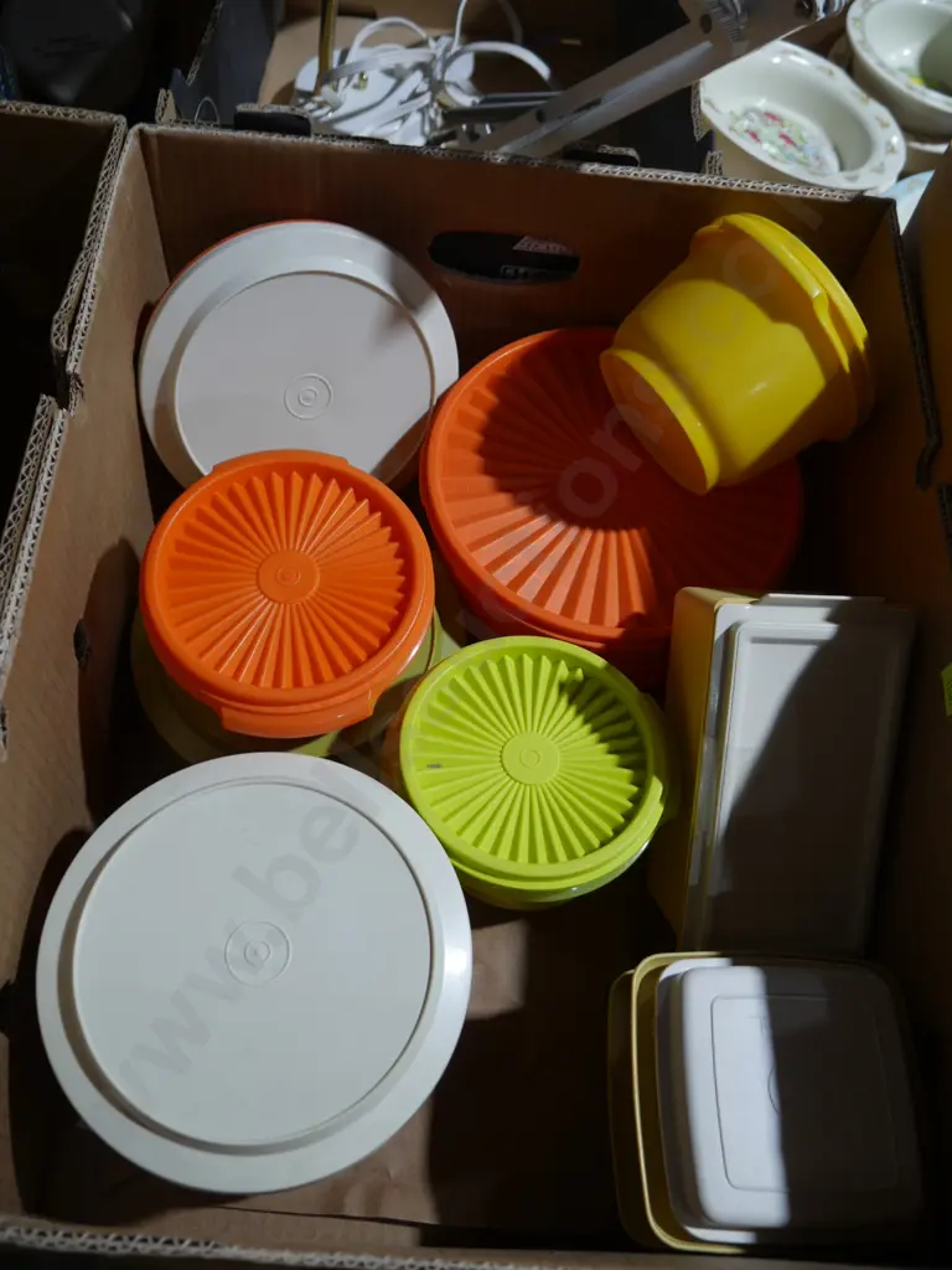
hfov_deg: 46.8
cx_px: 476
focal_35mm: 30
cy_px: 635
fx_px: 1100
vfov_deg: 60.0
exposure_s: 1/60
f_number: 3.6
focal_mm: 15
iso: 250
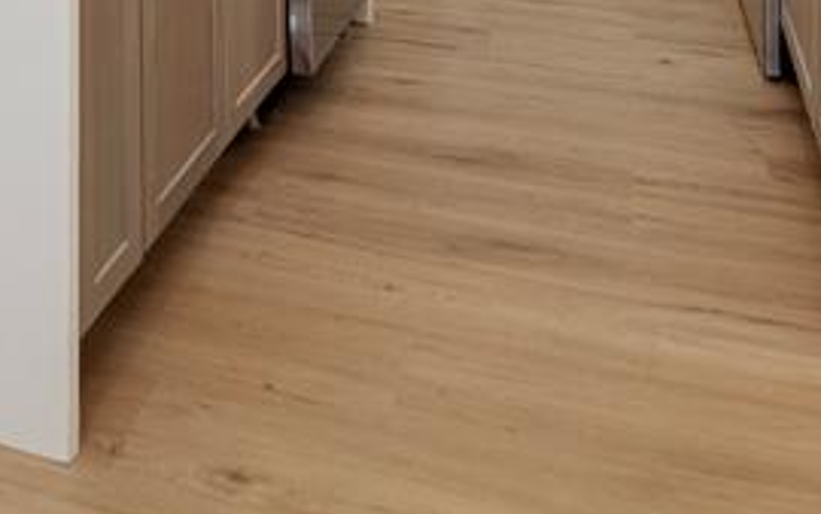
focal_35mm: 54
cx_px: 91
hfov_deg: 35.4
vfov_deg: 18.7
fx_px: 1209
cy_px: -408
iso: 100
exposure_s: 1/30
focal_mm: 14
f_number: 8
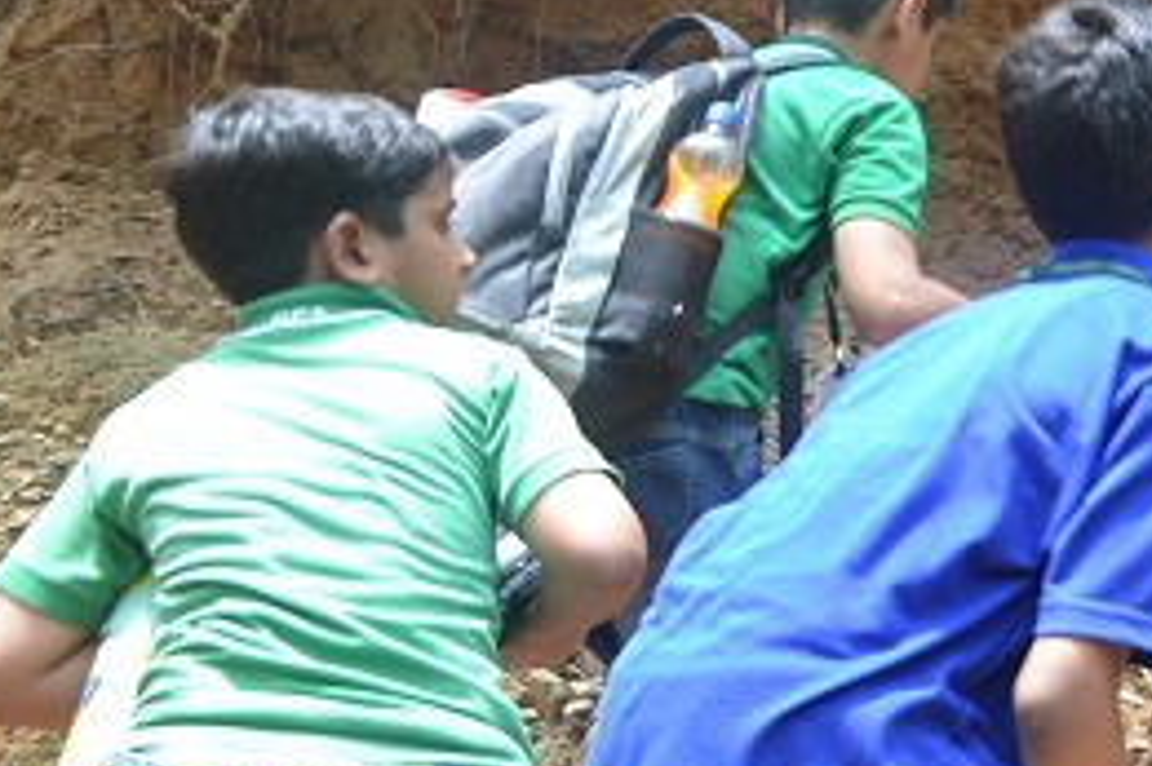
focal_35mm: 83
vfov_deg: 16.3
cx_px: 1710
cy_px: 100
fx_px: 2654
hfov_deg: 20.9
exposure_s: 1/100
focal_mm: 18
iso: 400
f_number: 5
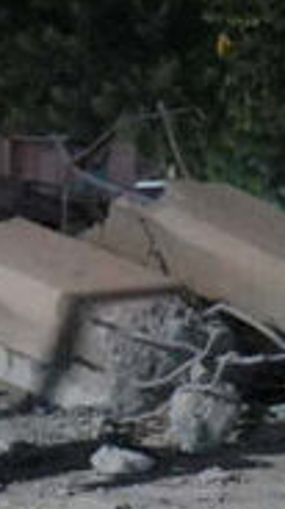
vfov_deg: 7.3
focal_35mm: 294
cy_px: 396
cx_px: -390
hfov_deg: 4.0
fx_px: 3964
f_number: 4.5
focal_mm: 43
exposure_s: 1/60
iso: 5000
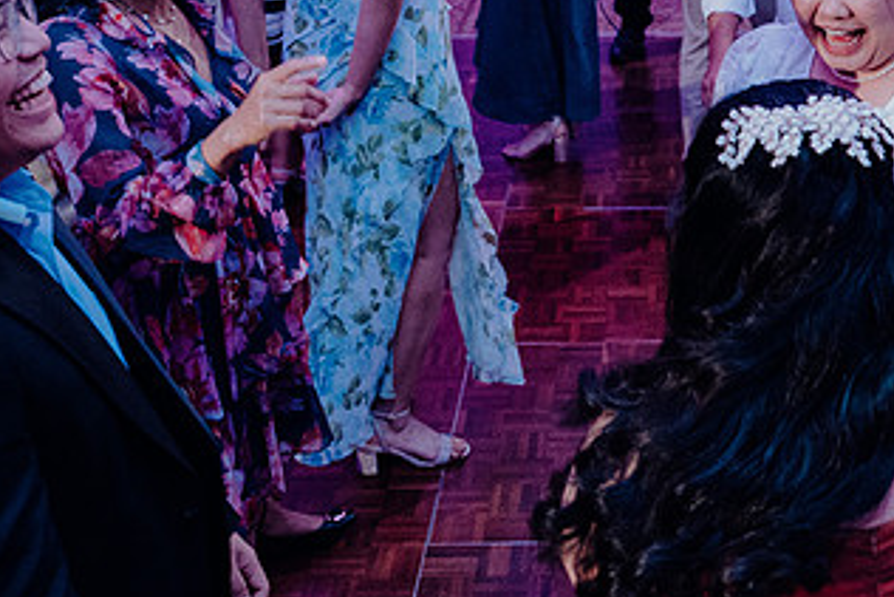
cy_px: 166
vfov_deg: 20.5
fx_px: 1640
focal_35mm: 66
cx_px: 702
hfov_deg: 29.9
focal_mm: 24
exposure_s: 1/160
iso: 3200
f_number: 3.5
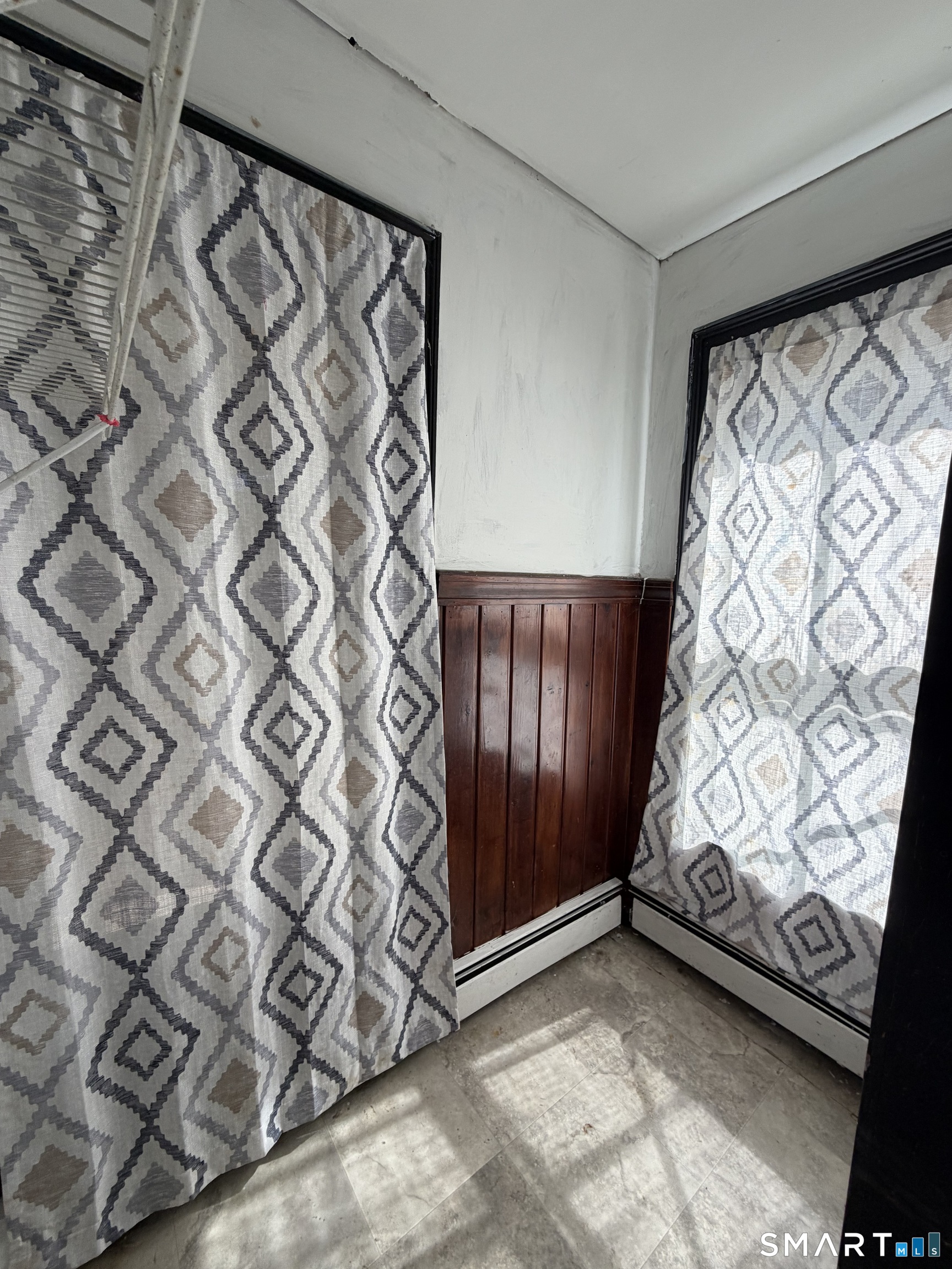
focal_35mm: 14
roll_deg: -1.7
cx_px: 476
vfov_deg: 102.1
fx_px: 513
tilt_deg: -6.6
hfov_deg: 85.7
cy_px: 634
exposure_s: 1/121
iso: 64
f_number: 2.2
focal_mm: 2.22
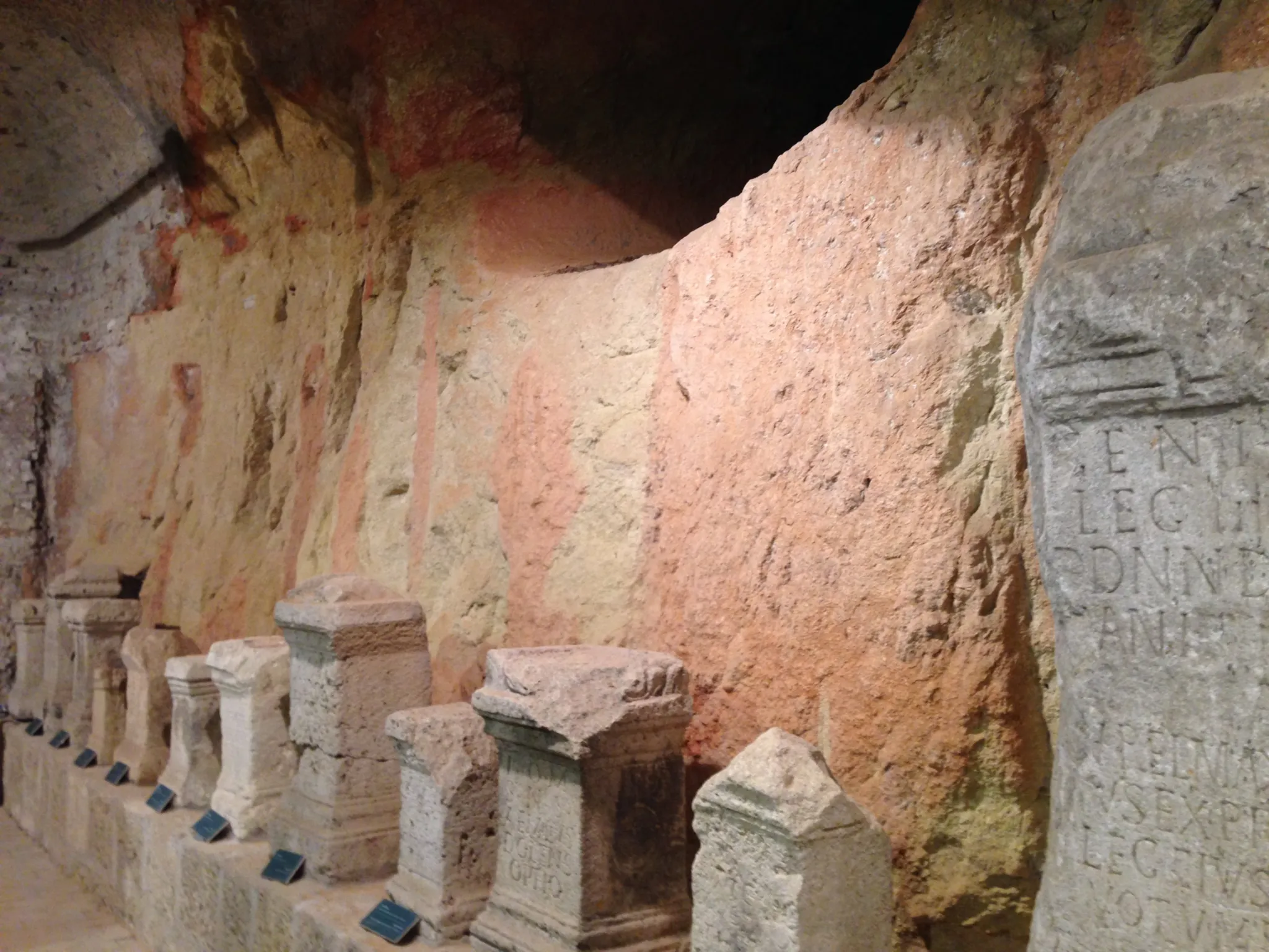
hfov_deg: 55.4
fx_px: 1210
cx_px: 634
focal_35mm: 33
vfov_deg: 42.9
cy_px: 476
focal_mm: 4.12
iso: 125
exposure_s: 1/20
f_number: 2.4
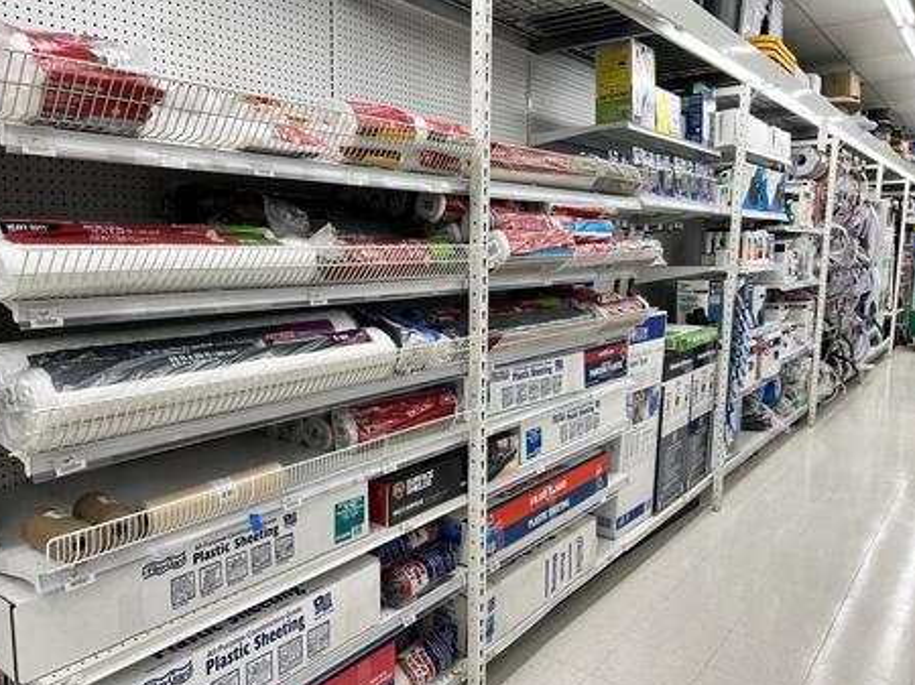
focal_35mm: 27
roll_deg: -0.6
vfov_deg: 51.3
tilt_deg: -8.6
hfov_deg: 65.3
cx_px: 444
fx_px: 713
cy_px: 352
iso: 40
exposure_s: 1/120
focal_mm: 5.7
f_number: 1.5
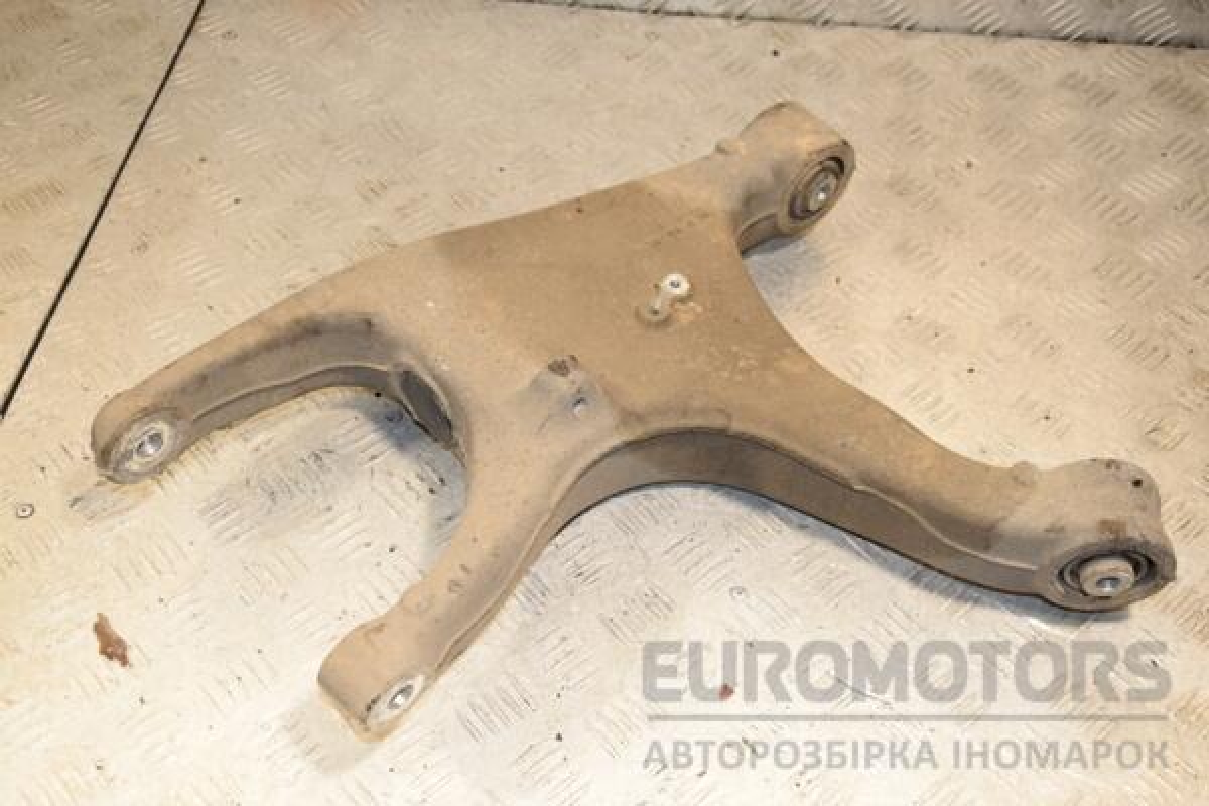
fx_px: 1410
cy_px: 403
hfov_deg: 46.4
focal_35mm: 42
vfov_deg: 31.9
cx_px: 604
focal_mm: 28
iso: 800
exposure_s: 1/200
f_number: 6.3
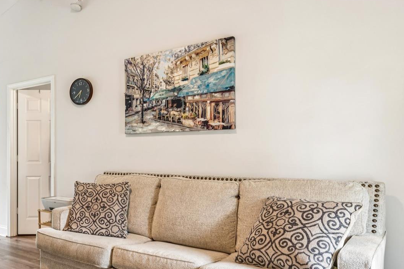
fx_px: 359
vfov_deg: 41.0
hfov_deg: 51.3
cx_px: 34
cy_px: 157
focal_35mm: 32
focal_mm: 16.5
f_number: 9
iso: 100
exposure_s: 1/1.67
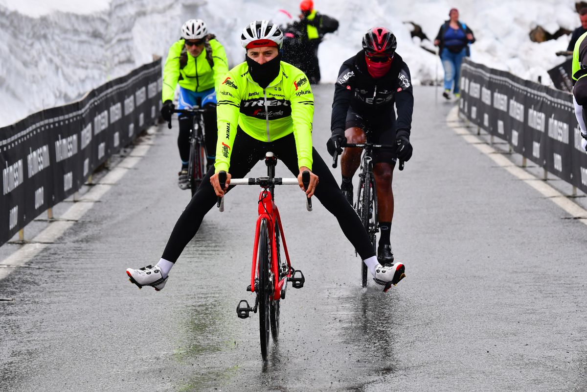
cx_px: 294
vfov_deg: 6.1
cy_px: 196
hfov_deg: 9.1
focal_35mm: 225
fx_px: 3668
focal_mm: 150
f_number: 6.3
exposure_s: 1/1600
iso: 800
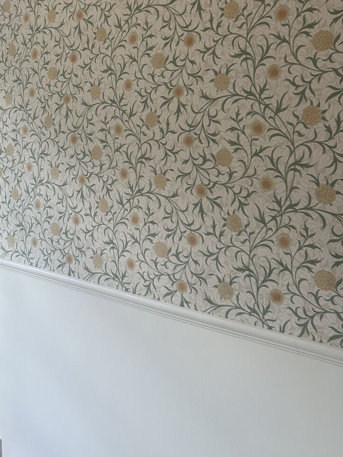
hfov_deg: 32.9
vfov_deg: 42.8
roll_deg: +1.0
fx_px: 568
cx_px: 80
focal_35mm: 43
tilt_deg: -1.9
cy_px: 131
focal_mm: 5.7
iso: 80
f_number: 1.5
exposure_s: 1/100
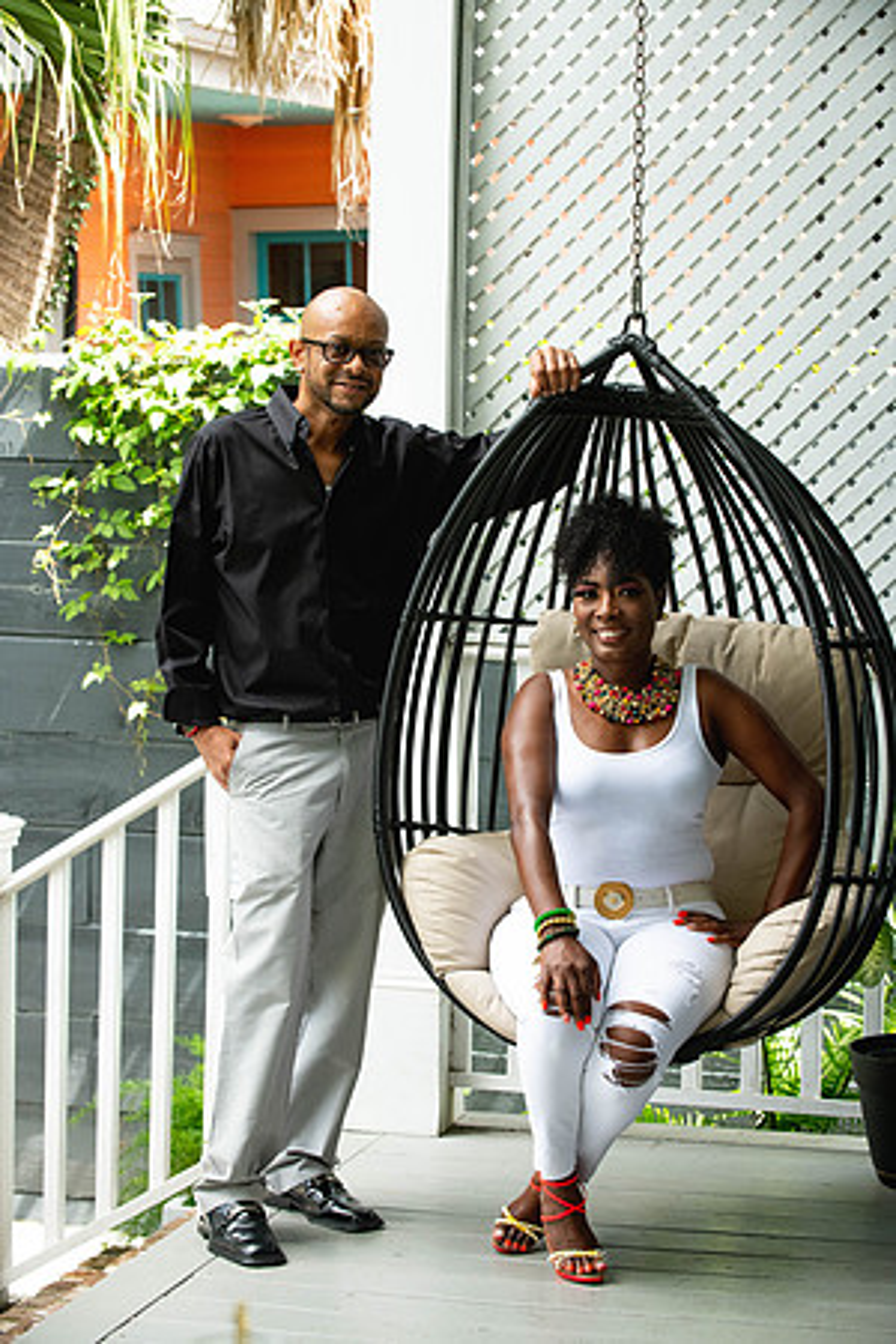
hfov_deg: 15.9
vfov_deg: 23.6
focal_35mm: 86
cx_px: 448
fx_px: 3210
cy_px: 672
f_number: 5.6
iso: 1250
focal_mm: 86
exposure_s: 1/640
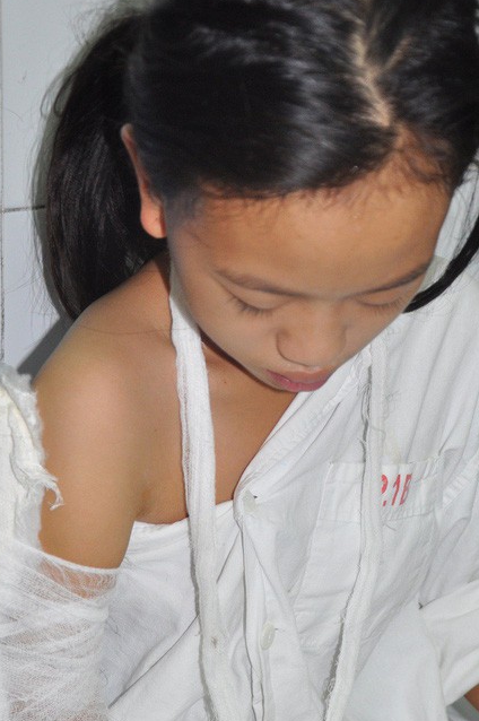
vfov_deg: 26.2
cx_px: 317
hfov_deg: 17.6
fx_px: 1540
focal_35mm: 77
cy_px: 493
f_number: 4.2
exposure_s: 1/60
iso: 640
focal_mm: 34
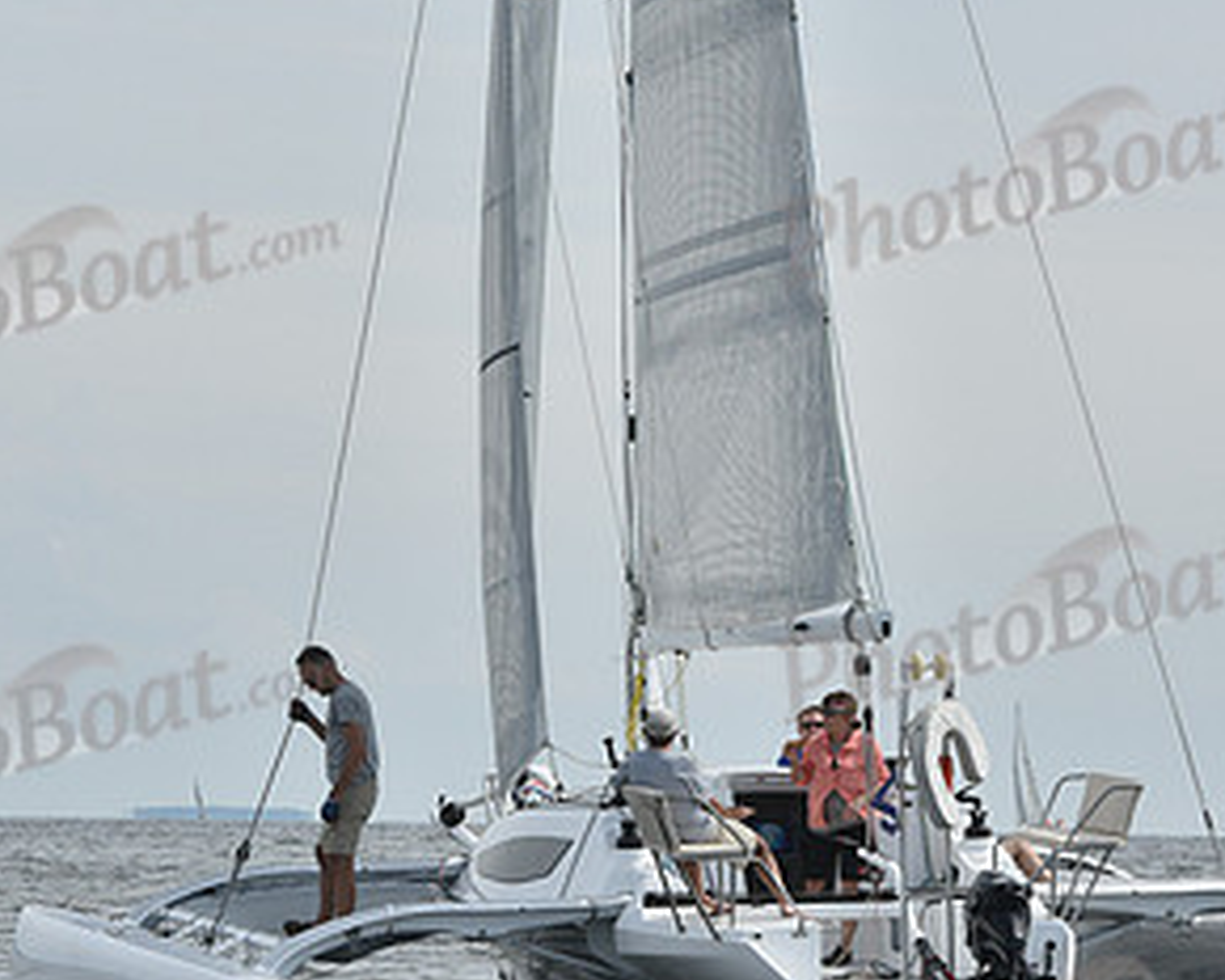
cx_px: 562
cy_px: 454
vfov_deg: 6.9
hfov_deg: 8.6
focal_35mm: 225
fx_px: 8157
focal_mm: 120
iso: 320
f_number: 10
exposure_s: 1/1250
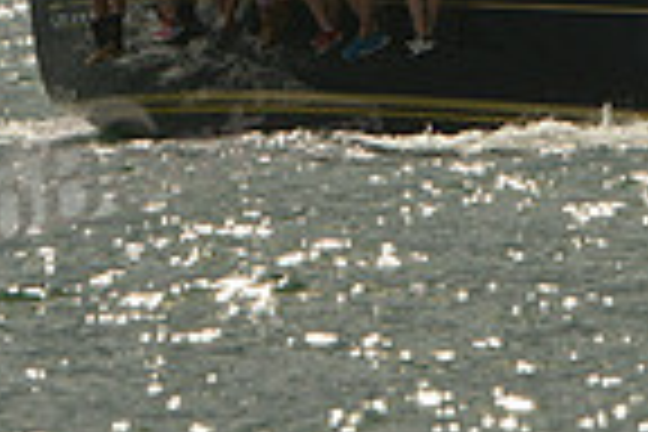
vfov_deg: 1.0
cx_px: 621
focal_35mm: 1445
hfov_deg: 1.4
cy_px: -106
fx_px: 26008
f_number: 11
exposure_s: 1/1250
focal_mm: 360
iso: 400
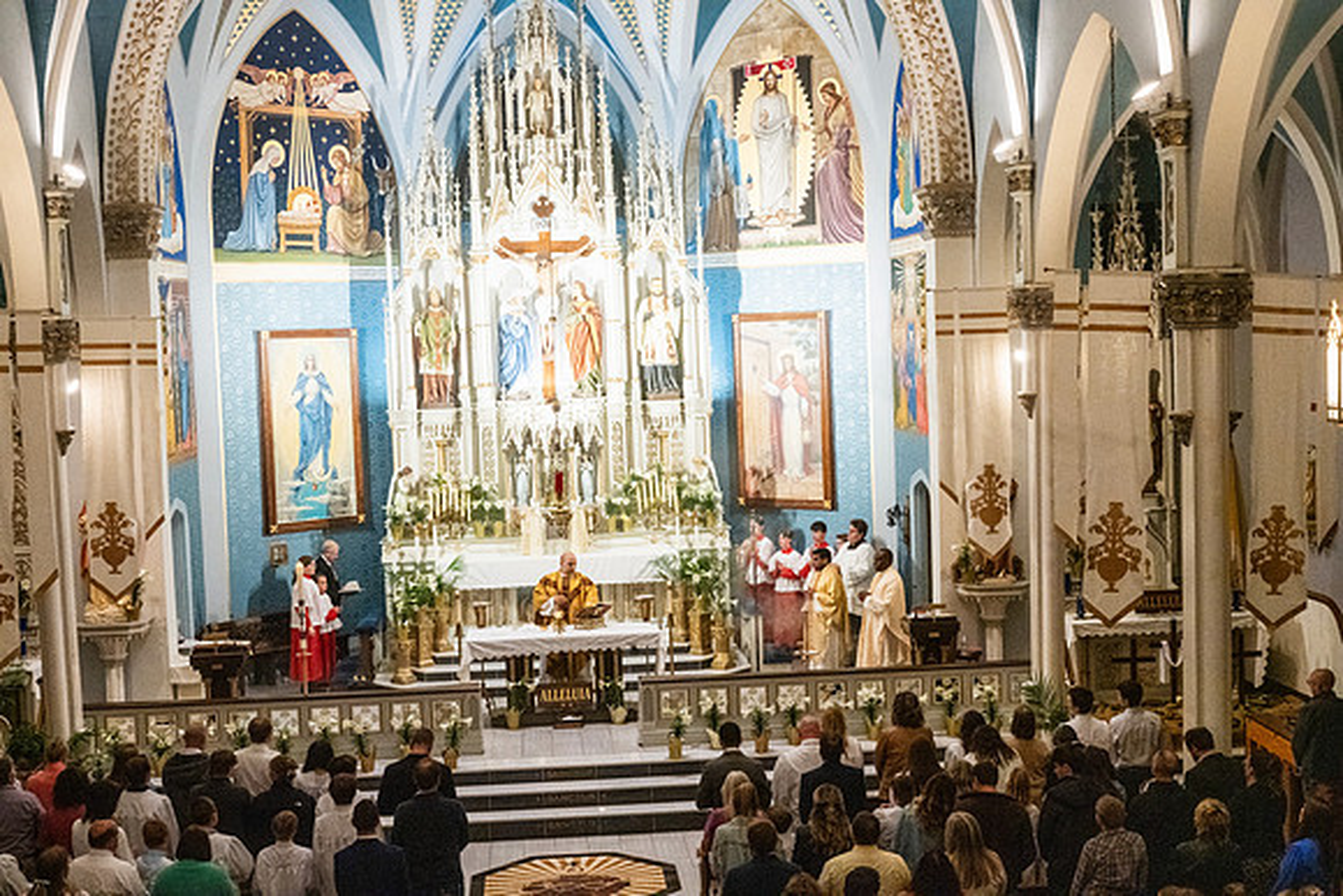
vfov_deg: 28.1
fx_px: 1791
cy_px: 448
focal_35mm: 48
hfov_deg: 41.1
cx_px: 672
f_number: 14
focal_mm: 48
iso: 5000
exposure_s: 1/60
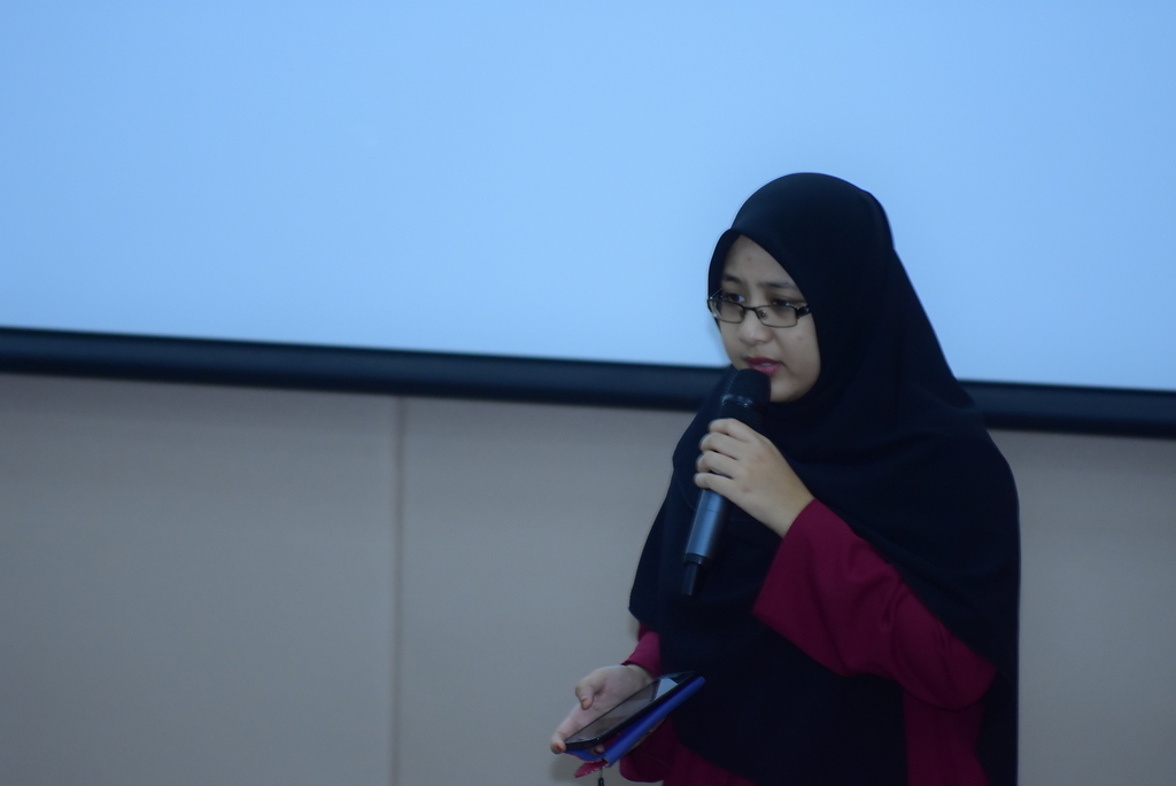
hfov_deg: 6.9
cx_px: 588
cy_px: 393
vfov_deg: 4.6
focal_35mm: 300
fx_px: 9810
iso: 2000
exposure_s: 1/160
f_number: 2.8
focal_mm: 200
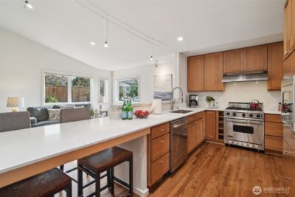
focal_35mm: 16
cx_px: 148
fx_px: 131
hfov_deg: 96.7
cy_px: 98
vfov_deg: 73.8
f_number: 8
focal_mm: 16
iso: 1600
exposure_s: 1/60
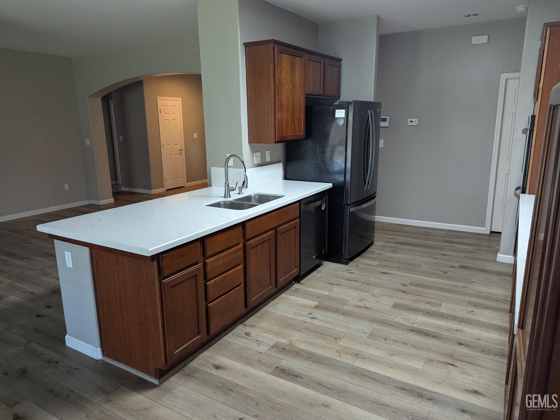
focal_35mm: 24
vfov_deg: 56.8
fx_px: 388
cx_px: 280
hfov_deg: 71.6
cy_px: 210
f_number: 1.85
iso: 337
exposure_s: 1/120
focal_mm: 6.81
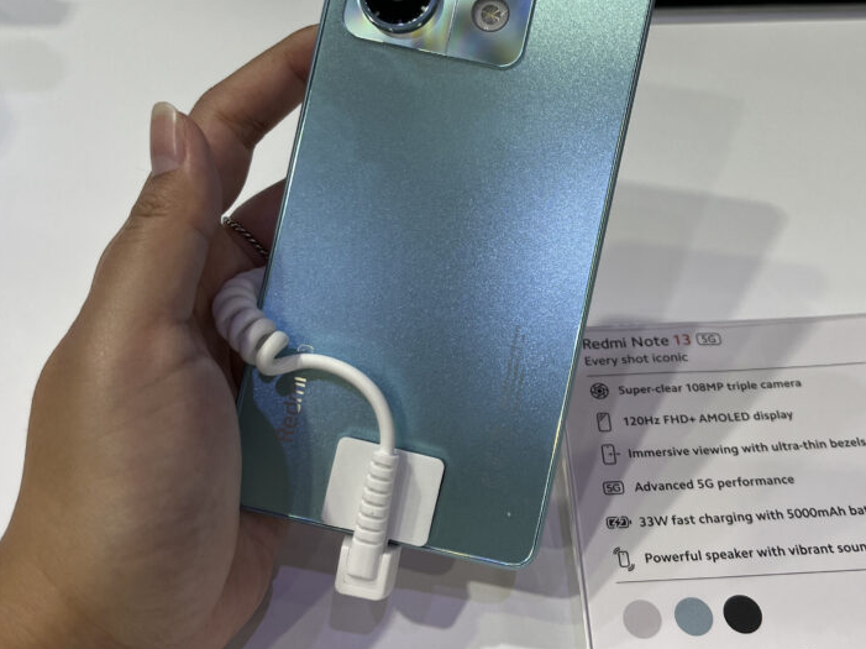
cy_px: 229
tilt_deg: -47.1
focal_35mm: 38
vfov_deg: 37.4
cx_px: 500
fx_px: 950
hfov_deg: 48.8
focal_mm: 5.1
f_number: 1.6
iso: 50
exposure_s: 1/424
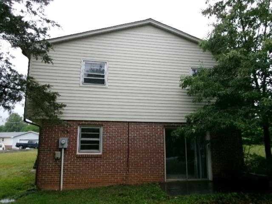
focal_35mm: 28
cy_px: 102
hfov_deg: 63.4
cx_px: 136
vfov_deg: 49.7
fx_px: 220
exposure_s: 1/100
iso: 100
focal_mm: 5.1
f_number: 3.9
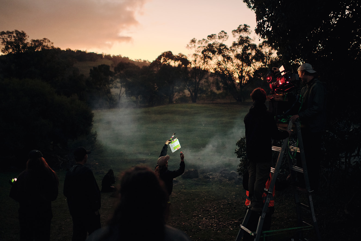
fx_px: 361
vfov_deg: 36.9
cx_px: 178
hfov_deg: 53.1
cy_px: 121
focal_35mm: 36
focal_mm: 23
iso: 4000
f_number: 1.4
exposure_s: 1/60
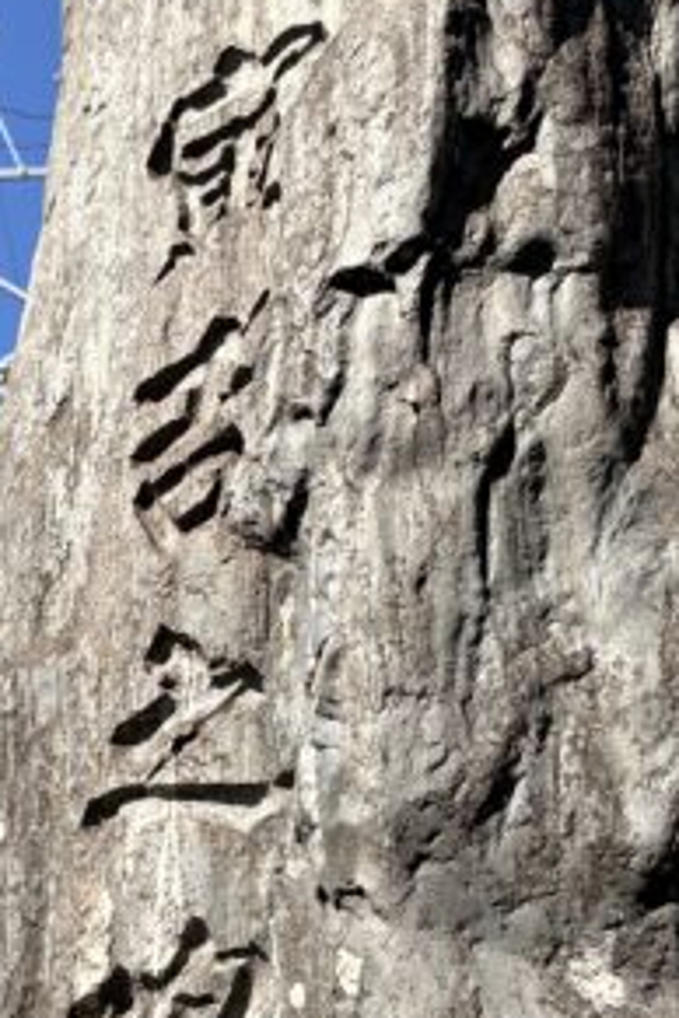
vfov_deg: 21.4
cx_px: 210
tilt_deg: +24.6
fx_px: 2687
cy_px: 623
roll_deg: -3.6
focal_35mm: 95
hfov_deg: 14.4
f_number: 1.6
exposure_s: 1/2747
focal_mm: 5.96
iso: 50
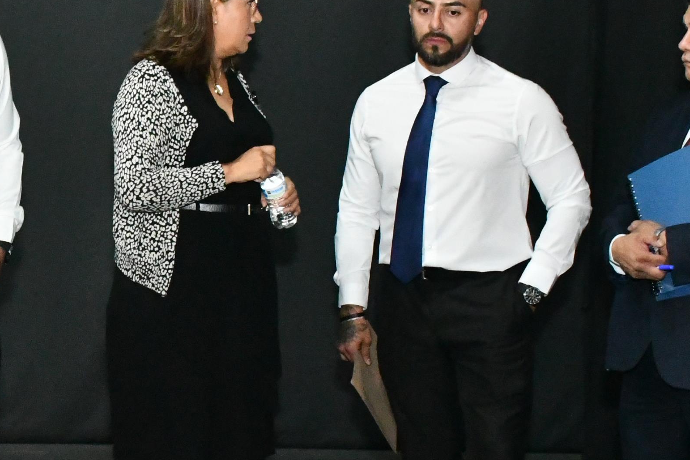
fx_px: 1667
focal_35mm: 87
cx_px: 13
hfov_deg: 22.5
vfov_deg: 15.7
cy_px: 239
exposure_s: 1/60
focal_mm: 22
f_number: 10
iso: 10000
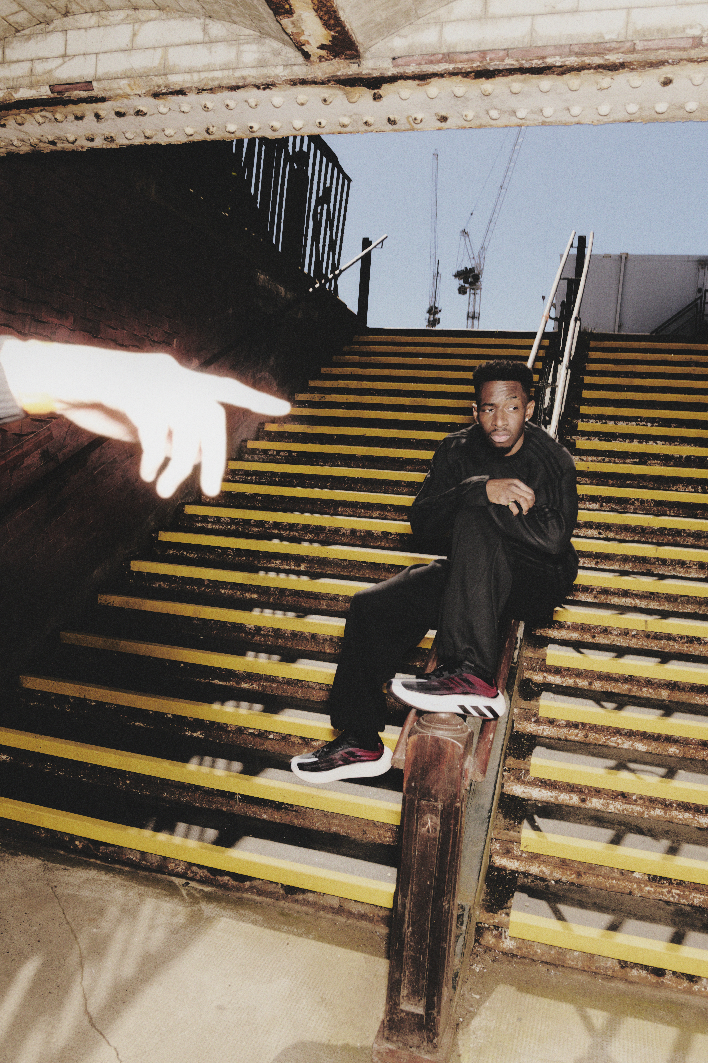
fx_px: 796
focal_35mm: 27
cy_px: 532
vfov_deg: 67.4
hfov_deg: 47.9
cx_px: 354
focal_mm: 27
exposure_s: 1/250
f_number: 8
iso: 64
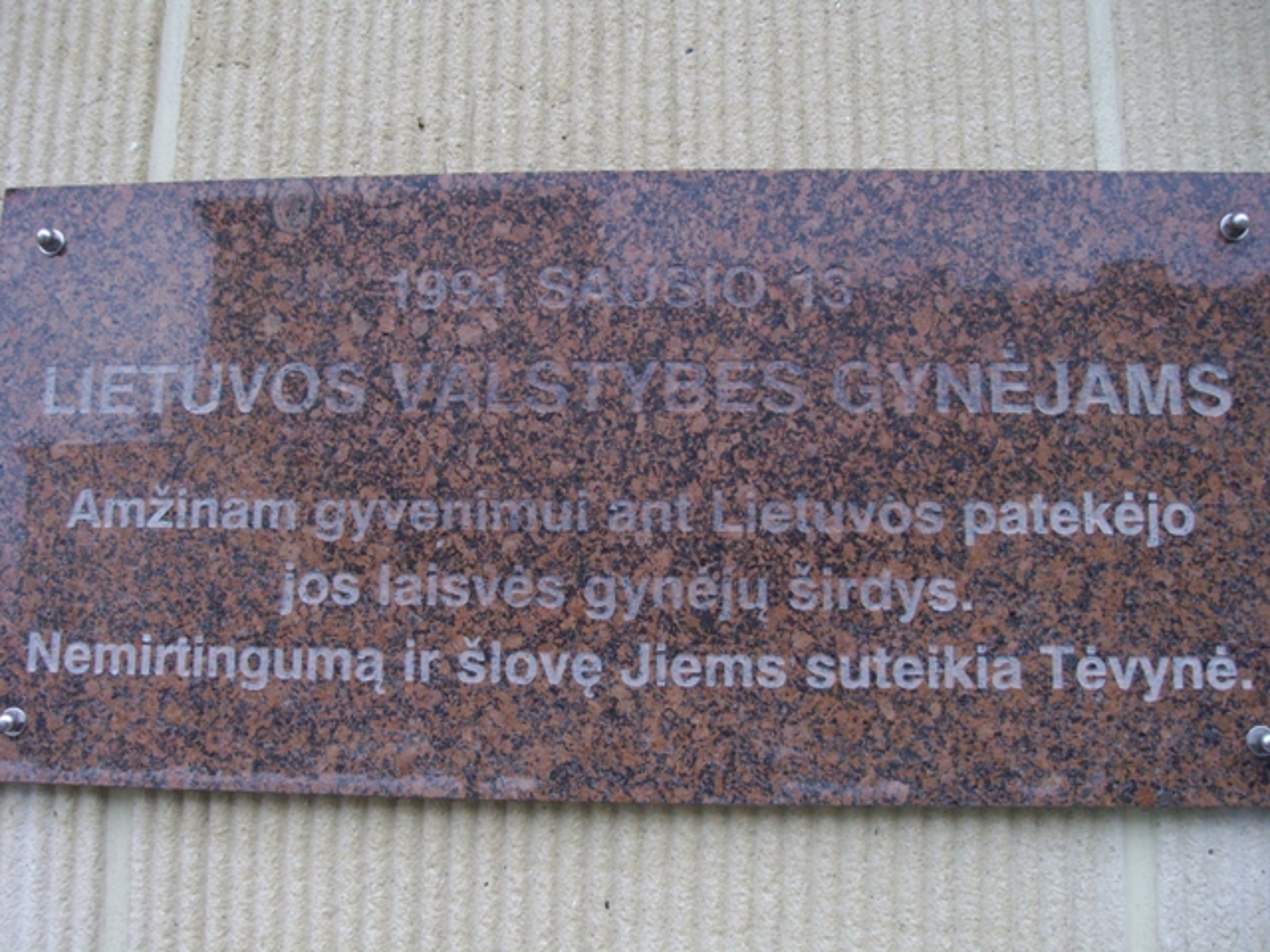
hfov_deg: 51.4
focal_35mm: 36
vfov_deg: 39.7
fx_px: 1321
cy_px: 476
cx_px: 635
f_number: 2.7
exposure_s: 1/80
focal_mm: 6
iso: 160
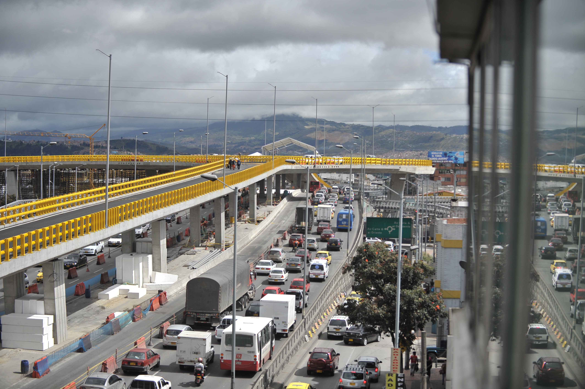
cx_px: 292
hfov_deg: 28.9
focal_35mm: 70
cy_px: 194
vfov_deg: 19.4
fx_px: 1137
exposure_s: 1/4000
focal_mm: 70
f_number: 2.8
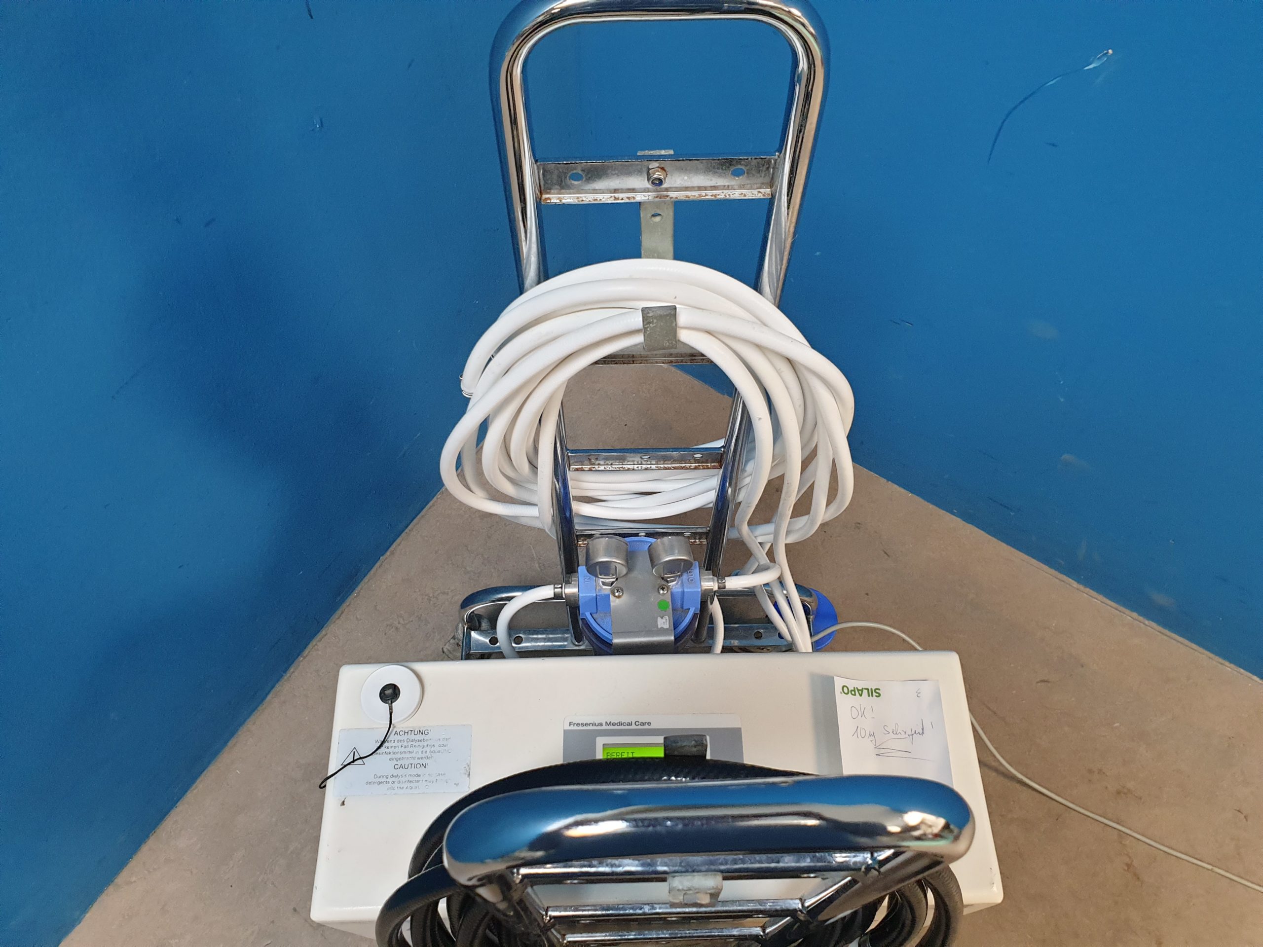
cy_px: 474
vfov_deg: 53.1
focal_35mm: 26
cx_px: 632
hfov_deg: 67.3
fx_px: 949
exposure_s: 1/50
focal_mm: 4.3
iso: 320
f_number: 2.4
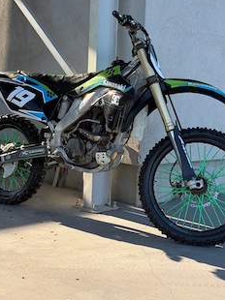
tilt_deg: -3.6
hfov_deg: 23.6
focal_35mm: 62
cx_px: 105
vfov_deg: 31.2
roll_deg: -2.4
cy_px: 124
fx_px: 538
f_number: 1.78
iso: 64
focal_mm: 6.76
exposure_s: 1/1203
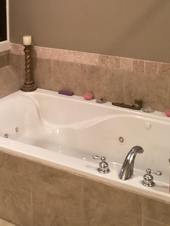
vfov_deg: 32.0
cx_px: 60
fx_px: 380
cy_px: 33
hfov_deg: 25.1
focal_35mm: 58
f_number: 2.4
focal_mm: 3.3
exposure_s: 1/30
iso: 400
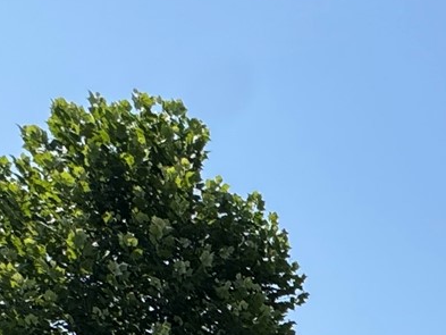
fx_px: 941
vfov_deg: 14.6
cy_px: 764
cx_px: 774
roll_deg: -1.0
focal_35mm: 73
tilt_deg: +1.2
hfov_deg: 20.2
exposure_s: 1/1567
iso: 50
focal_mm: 2.22
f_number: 2.2
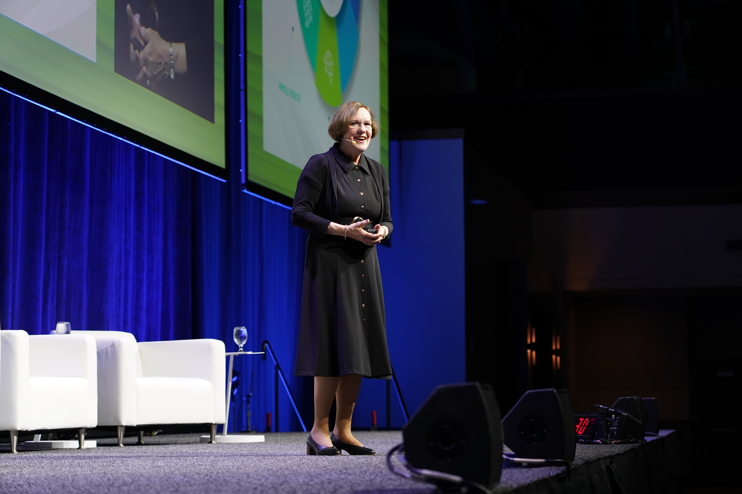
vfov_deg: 14.6
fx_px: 1937
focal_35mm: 94
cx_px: 371
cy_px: 247
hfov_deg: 21.7
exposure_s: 1/160
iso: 1600
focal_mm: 94
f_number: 4
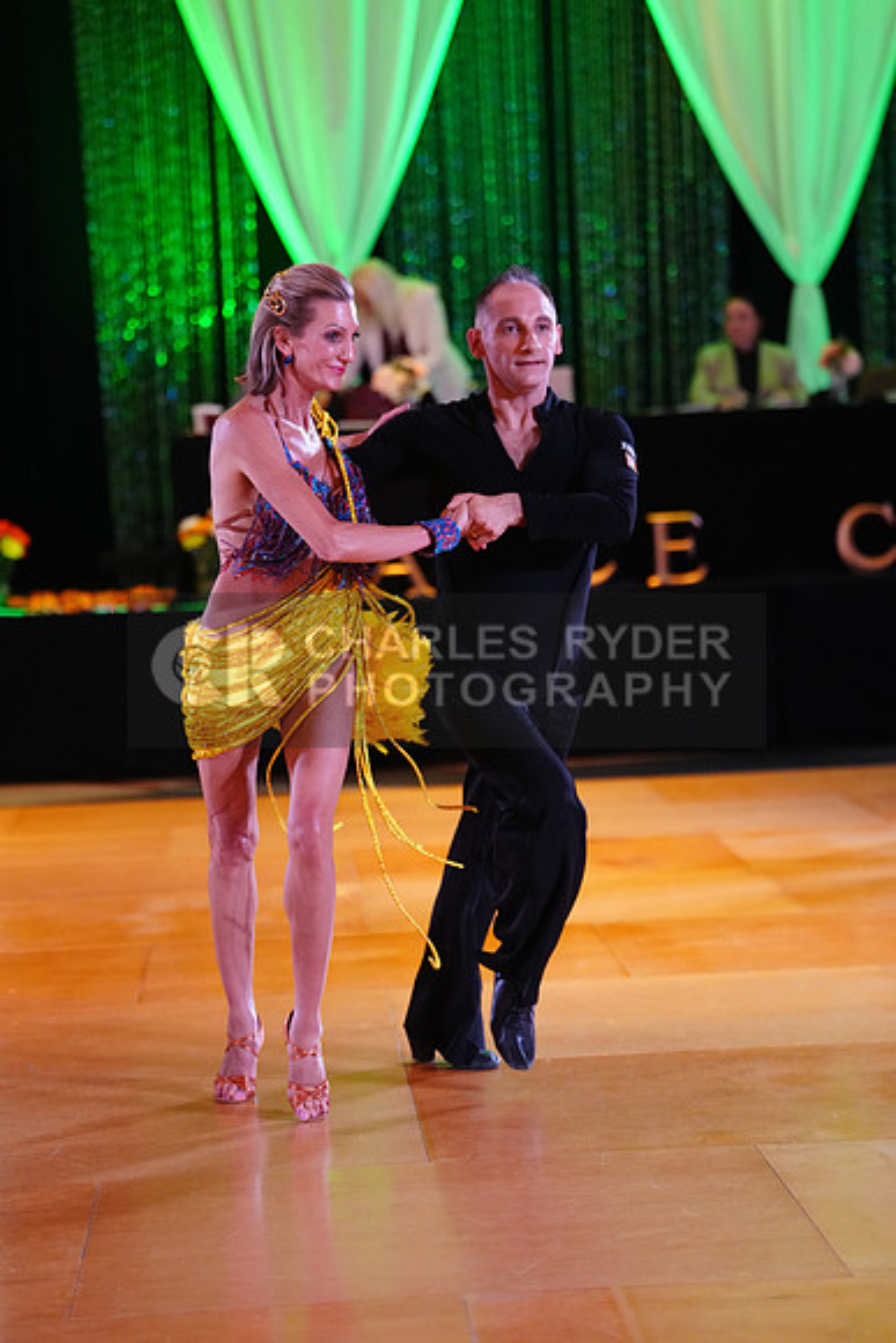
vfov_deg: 19.1
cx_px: 448
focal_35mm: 107
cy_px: 672
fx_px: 3992
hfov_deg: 12.8
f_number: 2.8
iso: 5000
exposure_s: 1/400
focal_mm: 107
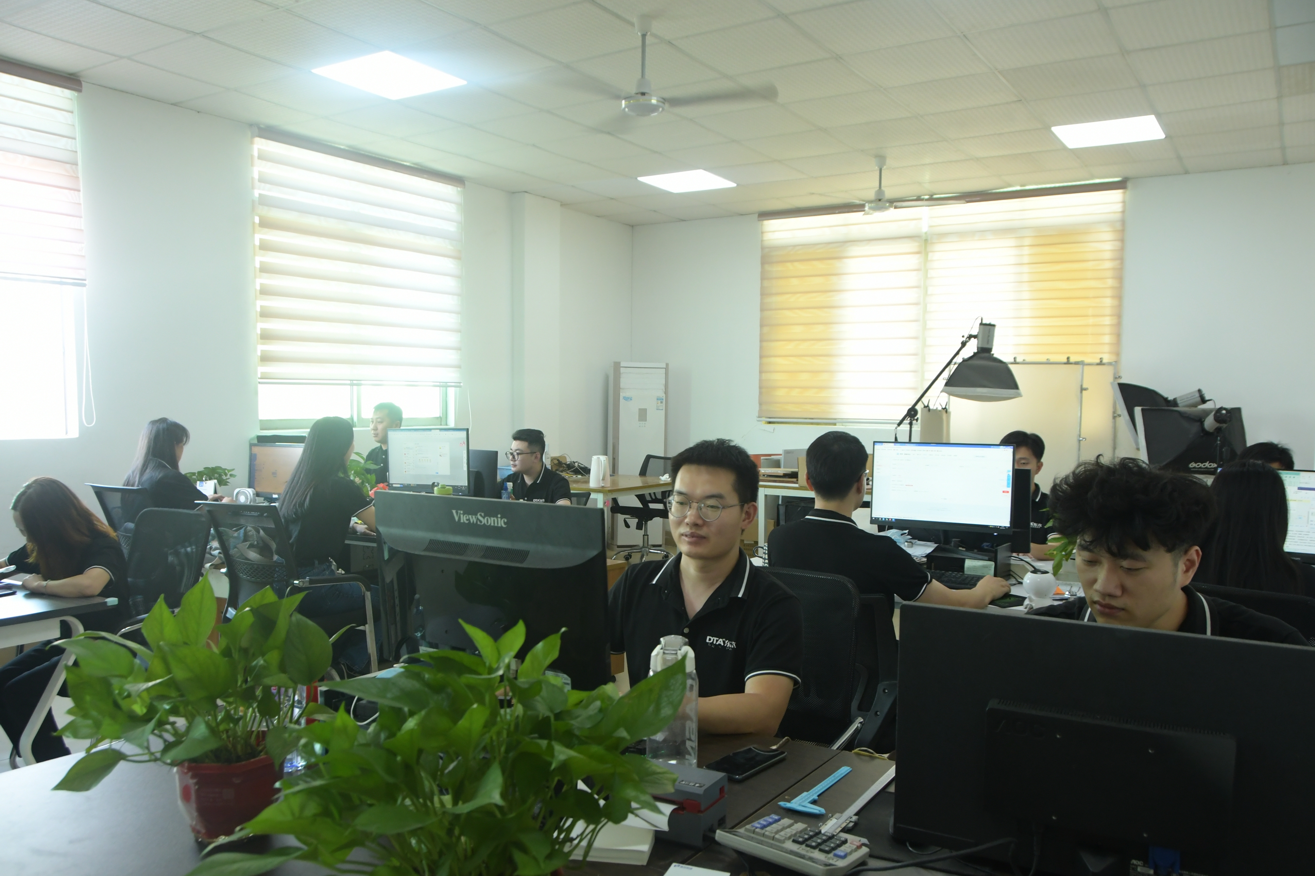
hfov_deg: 67.4
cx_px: 658
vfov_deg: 47.9
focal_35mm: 27
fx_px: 986
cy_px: 438
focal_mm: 18
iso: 1250
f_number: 6.3
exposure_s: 1/60
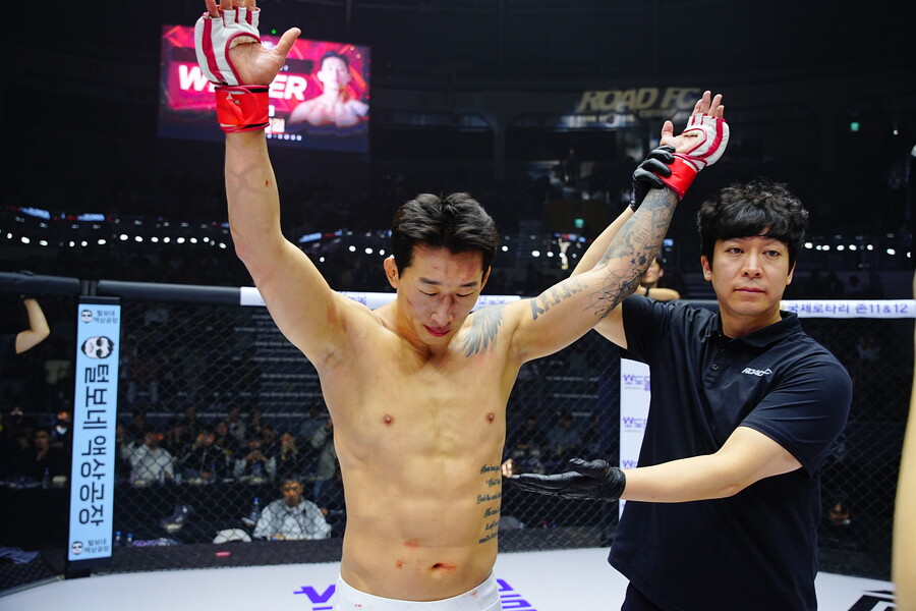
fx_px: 974
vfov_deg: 34.8
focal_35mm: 38
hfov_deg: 50.3
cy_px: 306
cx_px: 458
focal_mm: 38.3
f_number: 4
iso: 1000
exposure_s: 1/640
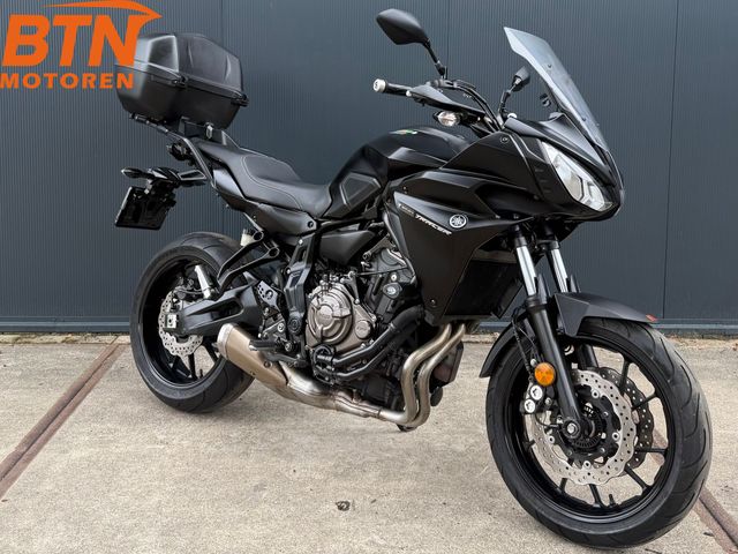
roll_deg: -1.1
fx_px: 512
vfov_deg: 56.8
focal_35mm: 24
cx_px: 369
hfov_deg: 71.6
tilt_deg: -4.9
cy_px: 277
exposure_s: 1/121
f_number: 1.78
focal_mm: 6.76
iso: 100
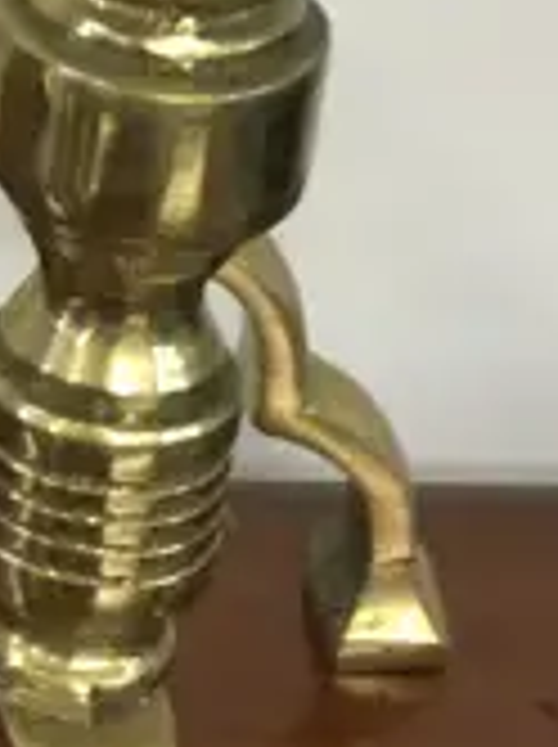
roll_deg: -0.1
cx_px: -652
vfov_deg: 10.9
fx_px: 3857
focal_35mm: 179
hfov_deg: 7.8
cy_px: -86
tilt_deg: -26.8
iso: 40
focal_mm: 4.15
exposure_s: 1/17
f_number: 2.2
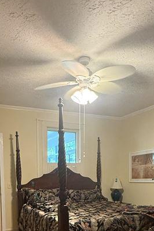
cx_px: 65
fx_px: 225
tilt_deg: -3.3
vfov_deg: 49.9
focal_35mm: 35
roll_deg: +2.5
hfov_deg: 37.8
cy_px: 196
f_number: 2.2
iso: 500
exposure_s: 1/60
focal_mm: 2.22
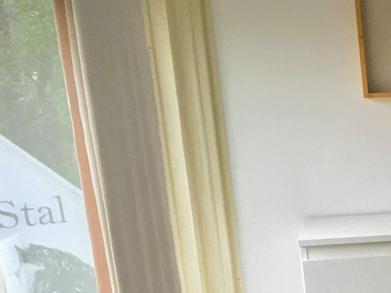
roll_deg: +1.5
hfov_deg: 13.9
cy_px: 364
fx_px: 1378
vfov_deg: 11.9
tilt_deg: -14.6
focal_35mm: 122
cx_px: 753
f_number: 2.2
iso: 25
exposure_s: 1/50
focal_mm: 4.15
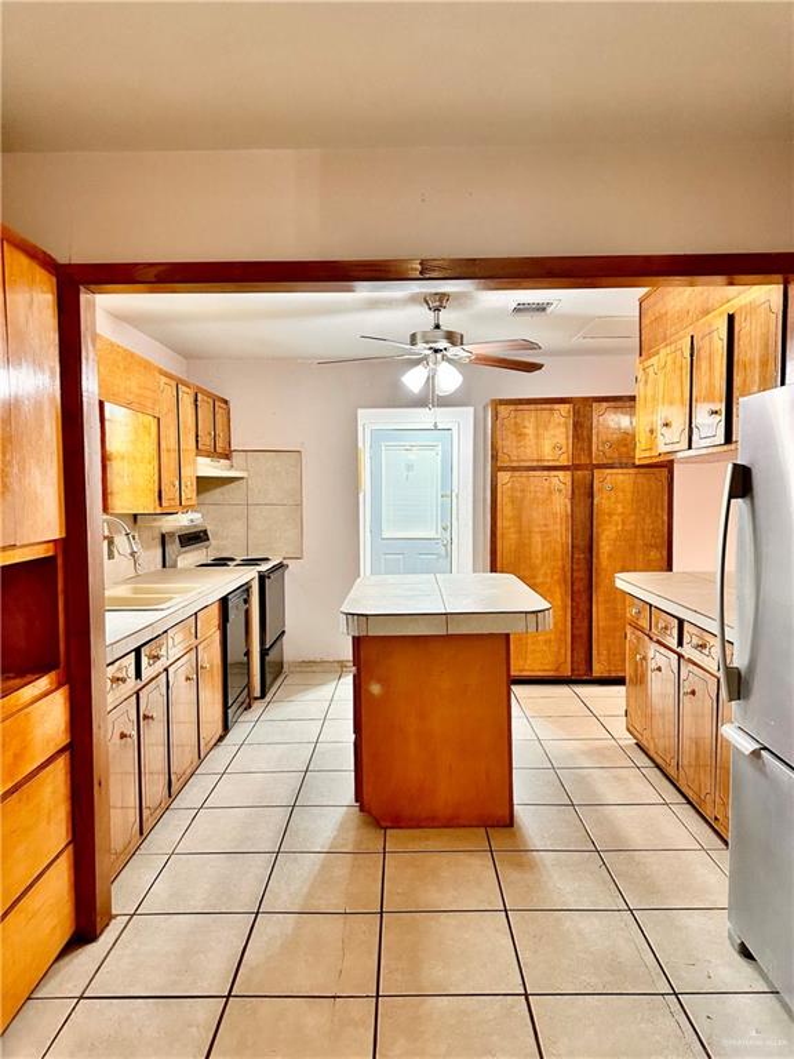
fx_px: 734
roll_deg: -1.5
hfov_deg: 56.8
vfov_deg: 71.6
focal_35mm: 24
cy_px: 530
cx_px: 397
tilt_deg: -3.2
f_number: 1.78
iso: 200
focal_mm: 6.86
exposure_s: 1/120
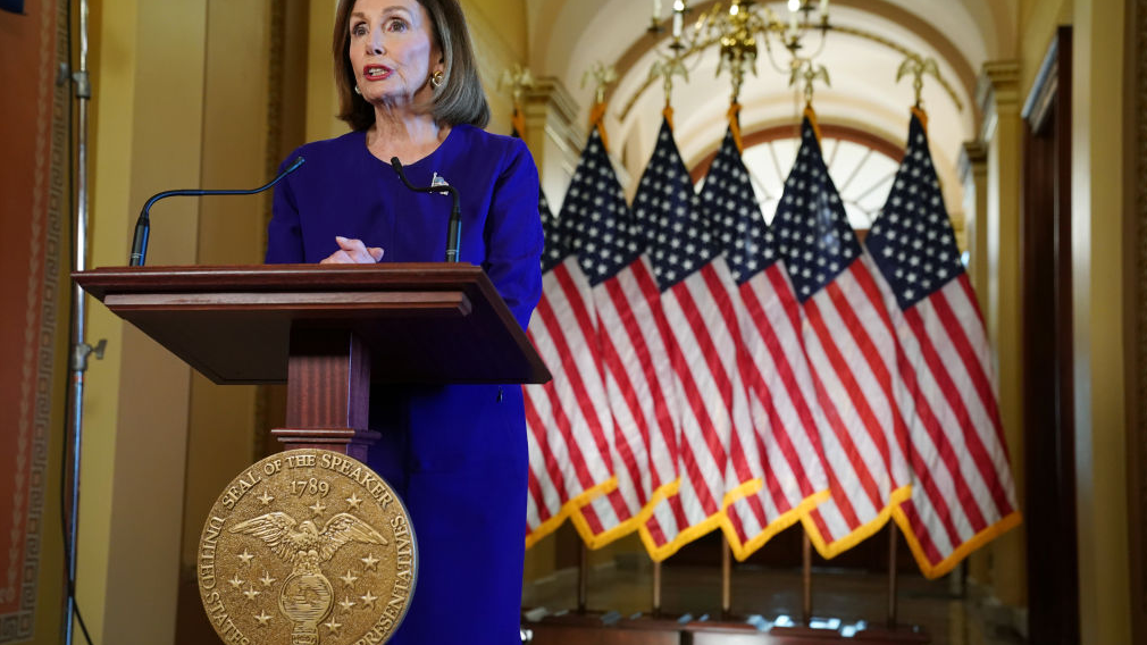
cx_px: 571
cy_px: 321
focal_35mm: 51
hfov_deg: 40.6
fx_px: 1551
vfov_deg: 23.5
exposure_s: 1/250
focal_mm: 48
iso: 3200
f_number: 3.5
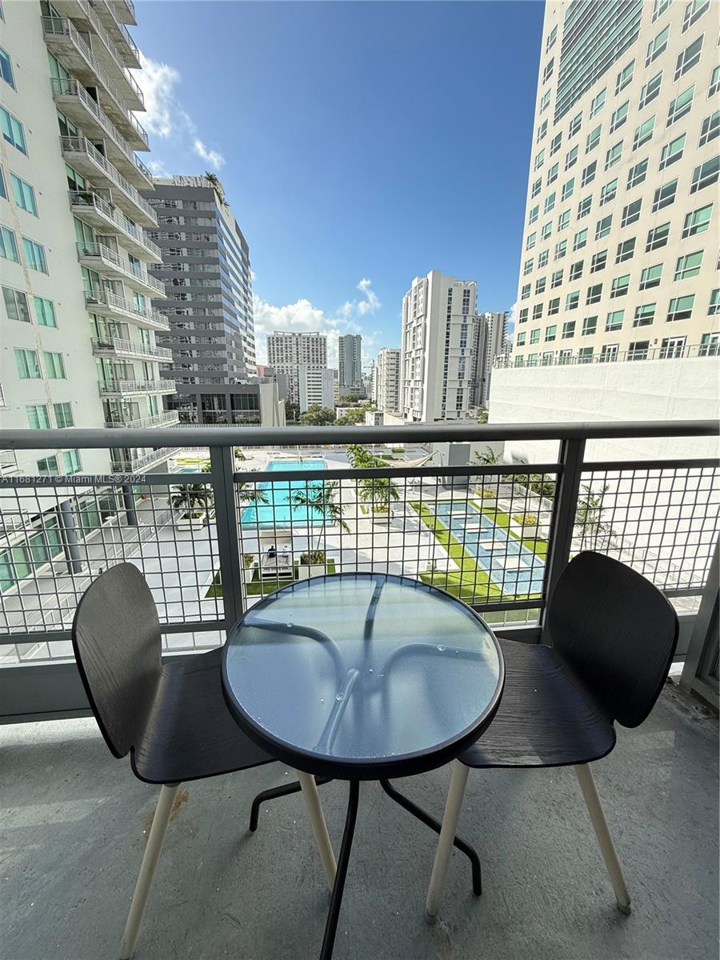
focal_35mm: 14
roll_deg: -0.1
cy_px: 480
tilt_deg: -13.2
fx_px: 388
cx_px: 360
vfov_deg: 102.1
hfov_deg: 85.7
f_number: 2.2
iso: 64
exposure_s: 1/734
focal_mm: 2.22
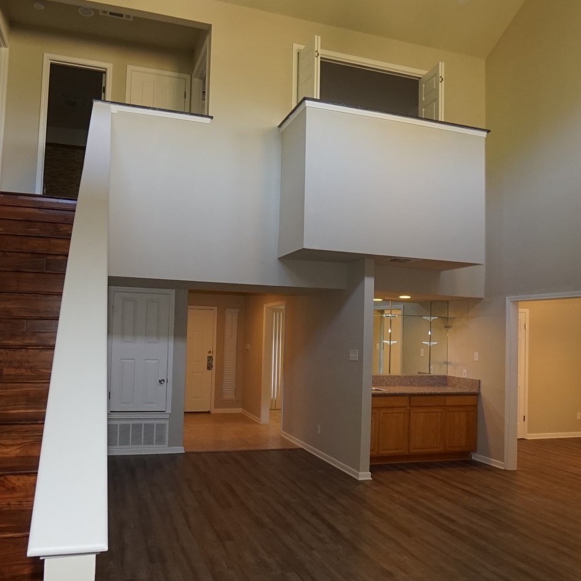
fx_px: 456
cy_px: 320
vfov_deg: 64.9
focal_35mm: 24
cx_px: 235
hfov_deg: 64.5
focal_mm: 11
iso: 640
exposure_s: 1/160
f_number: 4
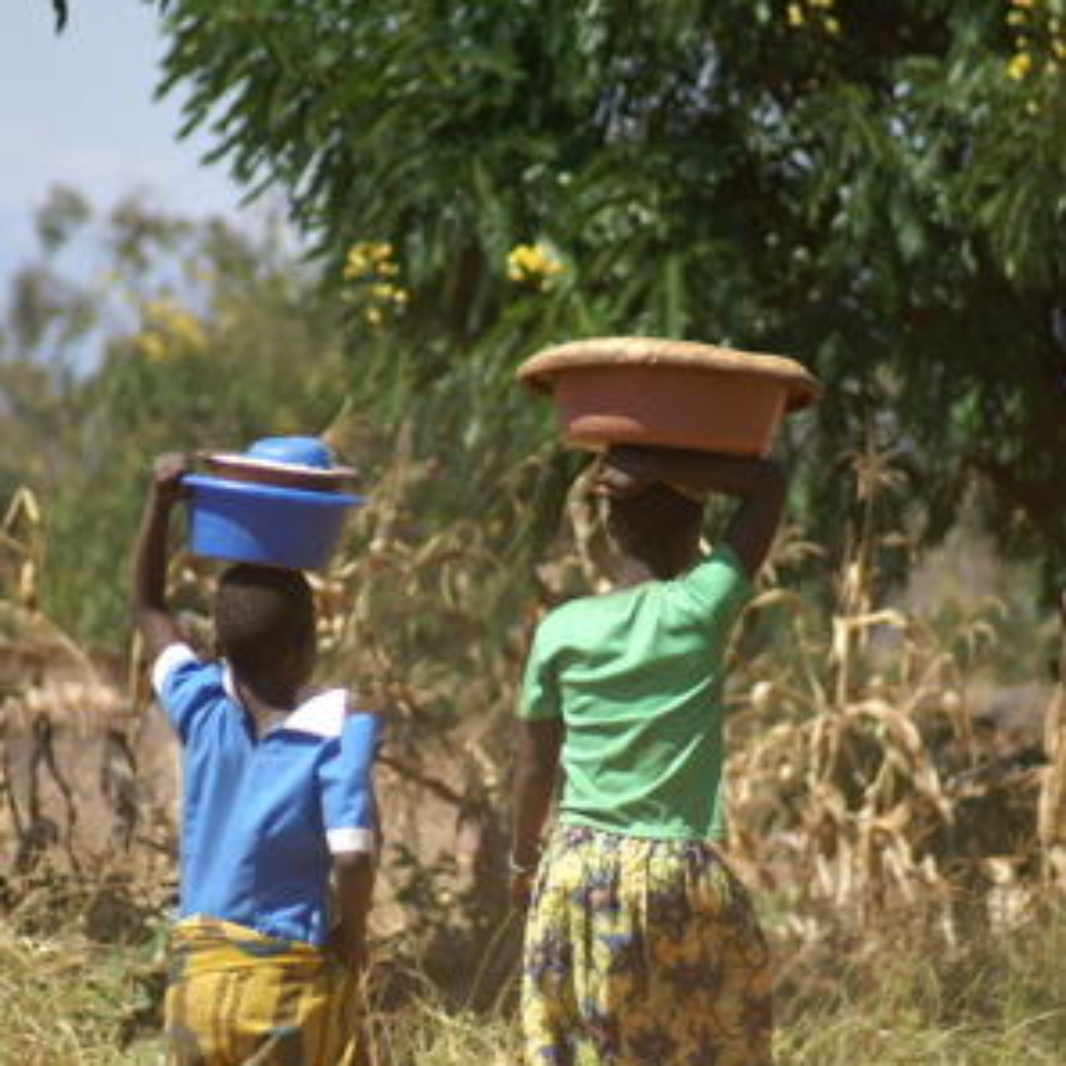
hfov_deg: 4.3
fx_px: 14145
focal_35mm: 406
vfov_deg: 4.3
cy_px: 773
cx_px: 533
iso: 160
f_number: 5.6
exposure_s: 1/500
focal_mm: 210
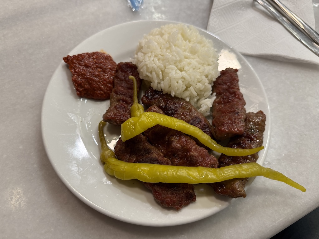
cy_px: 120
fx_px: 221
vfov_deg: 56.8
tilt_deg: -64.4
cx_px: 160
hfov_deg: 71.6
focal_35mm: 24
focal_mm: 6.76
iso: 160
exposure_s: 1/100
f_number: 1.78
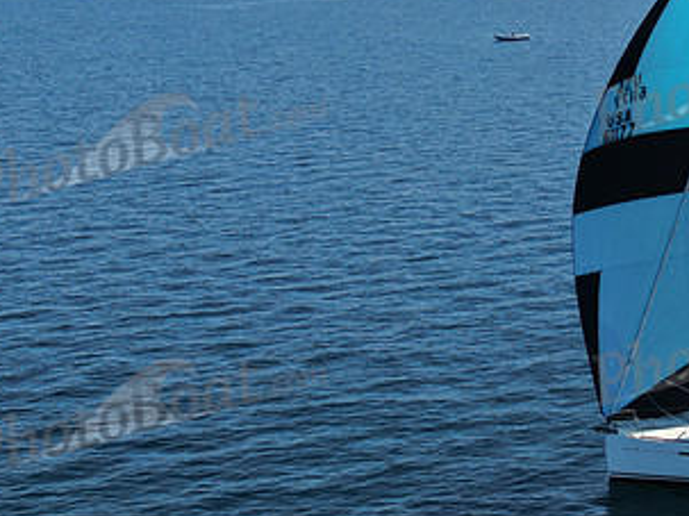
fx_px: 1830
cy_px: 242
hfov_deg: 21.2
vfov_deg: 16.1
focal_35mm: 92
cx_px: 462
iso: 100
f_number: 3.8
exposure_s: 1/1000
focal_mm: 8.6
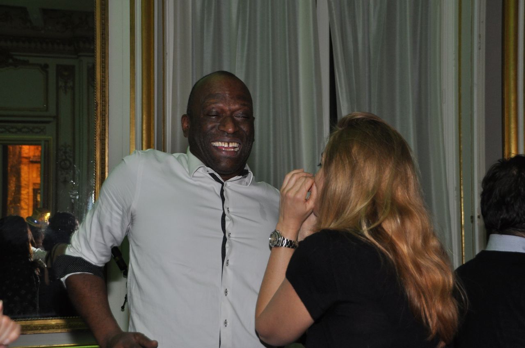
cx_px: 262
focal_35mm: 60
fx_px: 874
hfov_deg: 33.4
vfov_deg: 22.6
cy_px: 174
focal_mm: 40
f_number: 4.8
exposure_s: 1/60
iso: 800
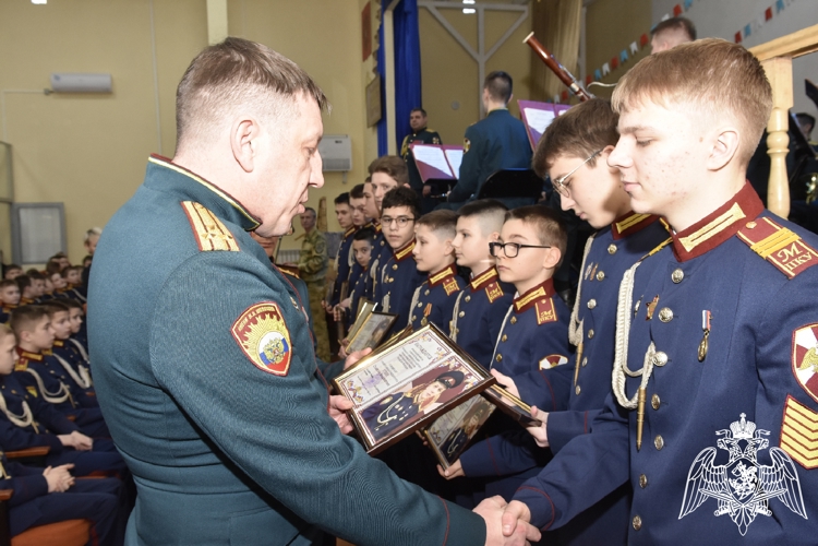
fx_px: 750
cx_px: 409
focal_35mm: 33
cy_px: 273
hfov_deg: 57.2
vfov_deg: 40.0
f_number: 7.1
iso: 800
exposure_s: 1/60
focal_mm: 22
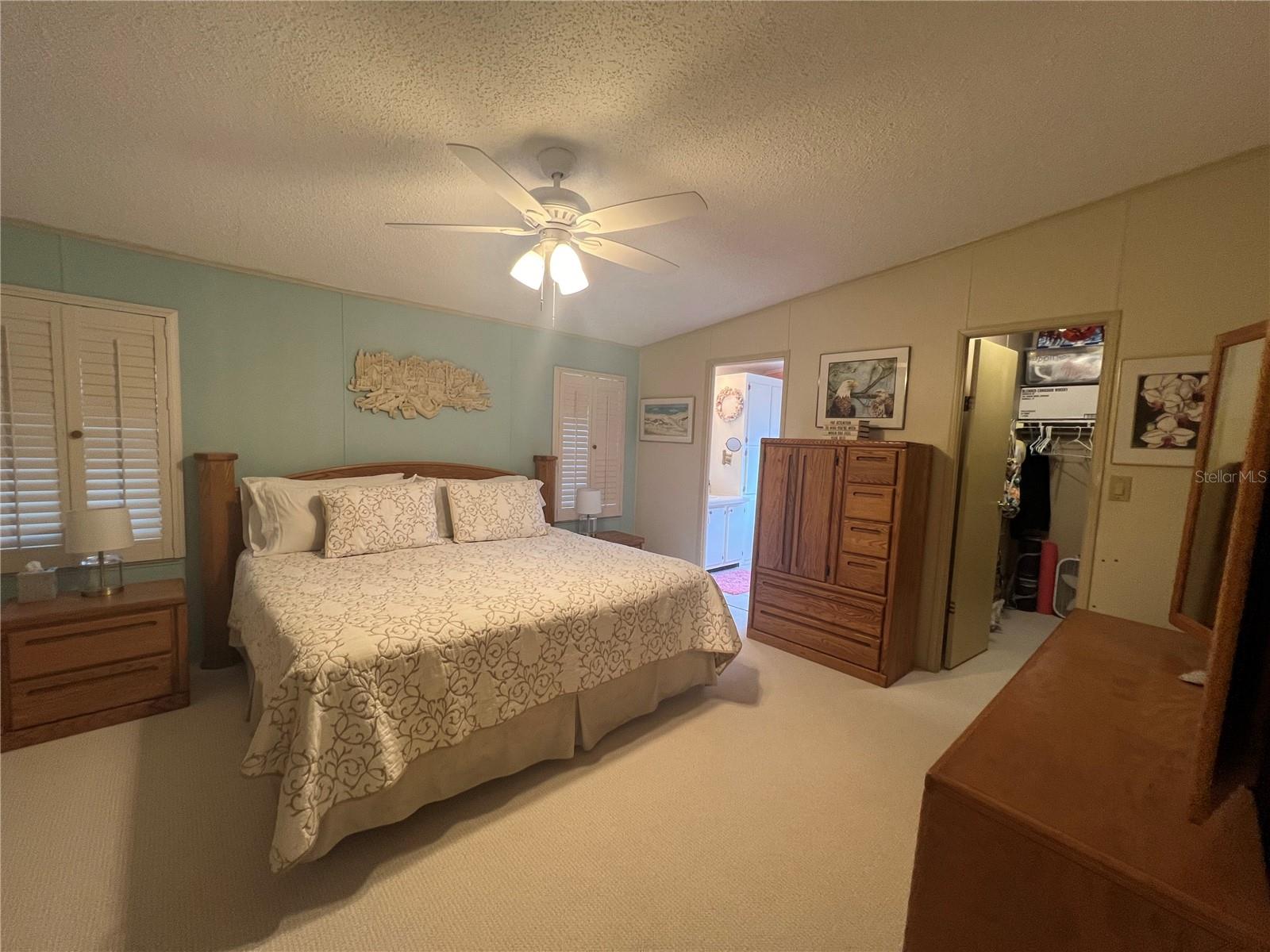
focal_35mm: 13
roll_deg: -2.3
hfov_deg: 106.2
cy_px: 476
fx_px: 477
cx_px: 635
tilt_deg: -5.0
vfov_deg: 89.9
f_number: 1.8
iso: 250
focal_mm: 1.57
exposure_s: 1/120
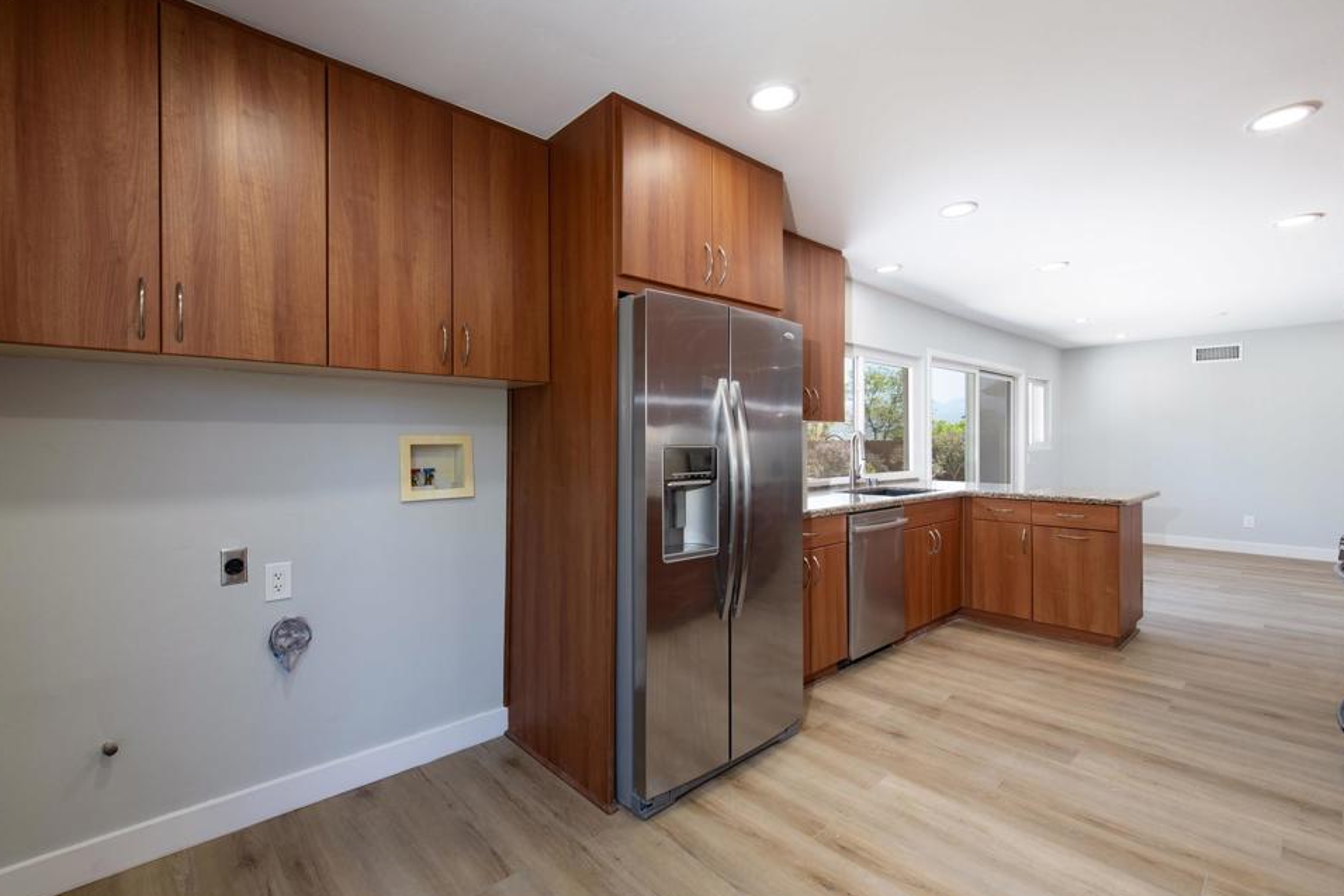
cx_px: 634
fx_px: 560
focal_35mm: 15
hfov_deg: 100.3
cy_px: 449
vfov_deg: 77.3
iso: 320
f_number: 8
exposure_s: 1/125
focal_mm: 14
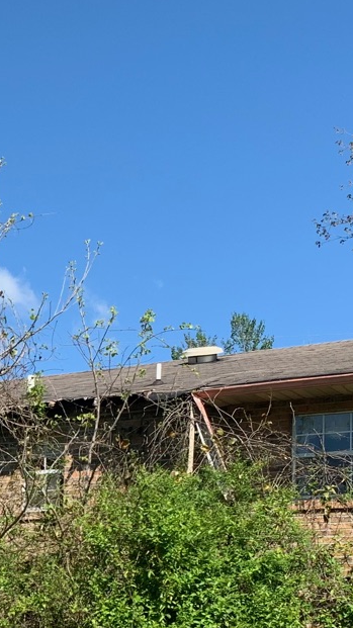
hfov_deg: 15.7
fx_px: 1216
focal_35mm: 73
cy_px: 554
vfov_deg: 28.0
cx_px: -106
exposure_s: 1/1490
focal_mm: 4.25
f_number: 1.8
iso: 25
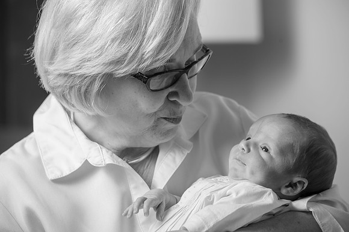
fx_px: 1841
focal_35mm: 190
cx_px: 174
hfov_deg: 10.8
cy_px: 116
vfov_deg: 7.2
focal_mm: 190
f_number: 6.3
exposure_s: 1/160
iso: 125
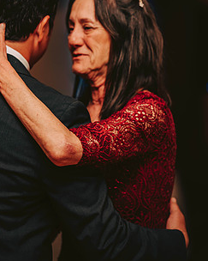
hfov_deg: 6.6
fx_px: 1817
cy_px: 75
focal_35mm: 236
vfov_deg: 8.2
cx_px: 88
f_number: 2.8
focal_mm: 170
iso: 800
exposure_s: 1/60
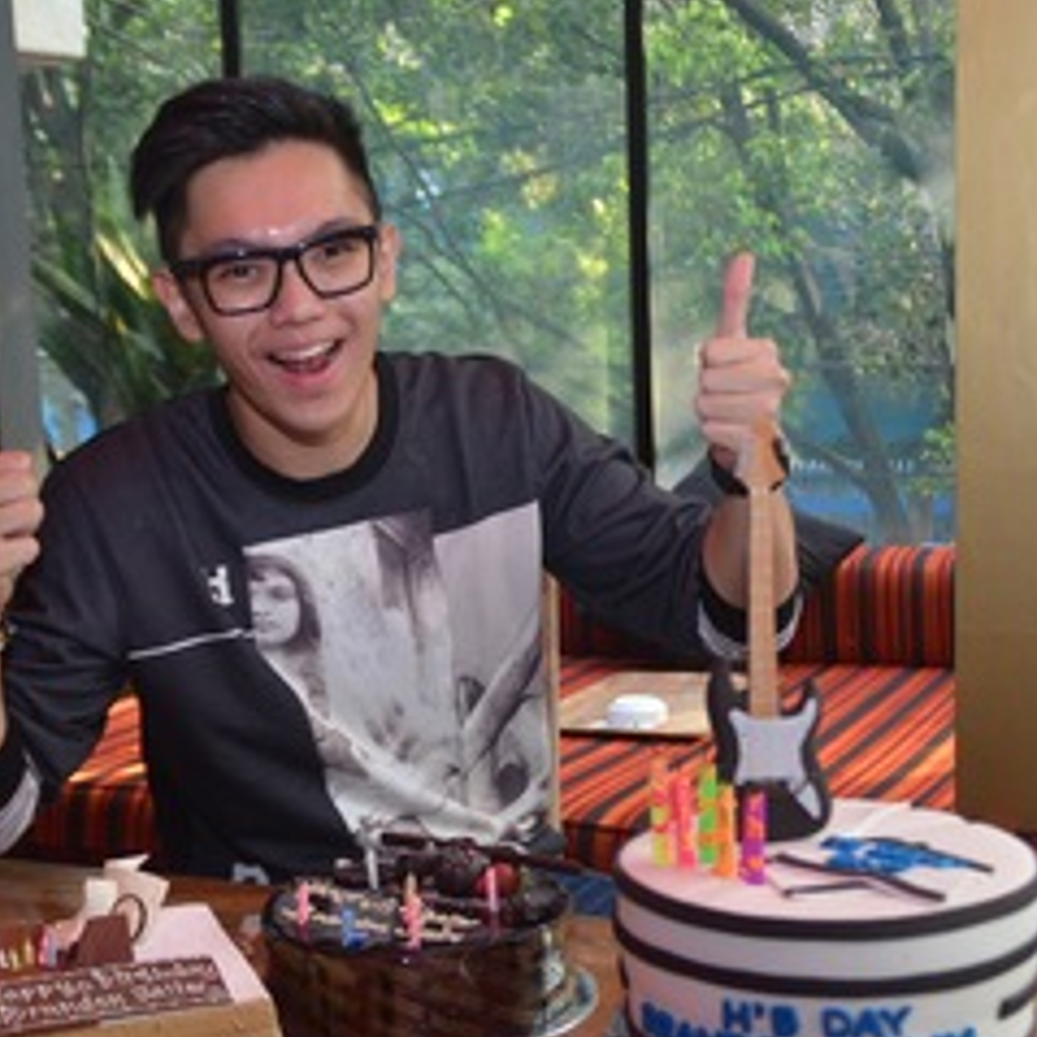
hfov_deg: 28.1
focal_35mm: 61
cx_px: 451
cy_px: 568
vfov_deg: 28.1
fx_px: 2067
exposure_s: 1/90
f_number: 4
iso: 500
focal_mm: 28
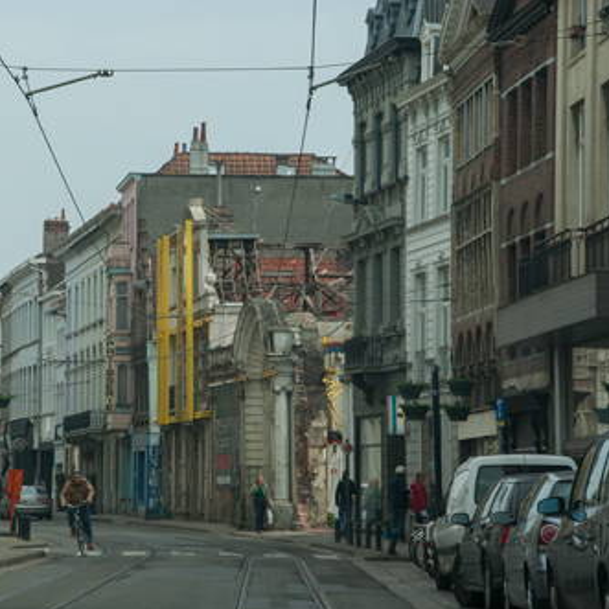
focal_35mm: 145
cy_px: 306
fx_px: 2879
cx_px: 164
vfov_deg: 12.1
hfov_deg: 12.0
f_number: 8
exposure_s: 1/320
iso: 100
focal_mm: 75
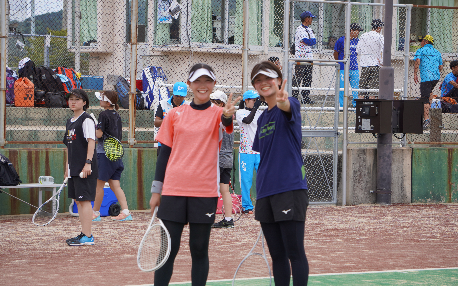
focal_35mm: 146
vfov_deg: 9.0
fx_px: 1816
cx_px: 229
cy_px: 142
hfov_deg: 14.4
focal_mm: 95
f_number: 5.6
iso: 100
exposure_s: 1/250
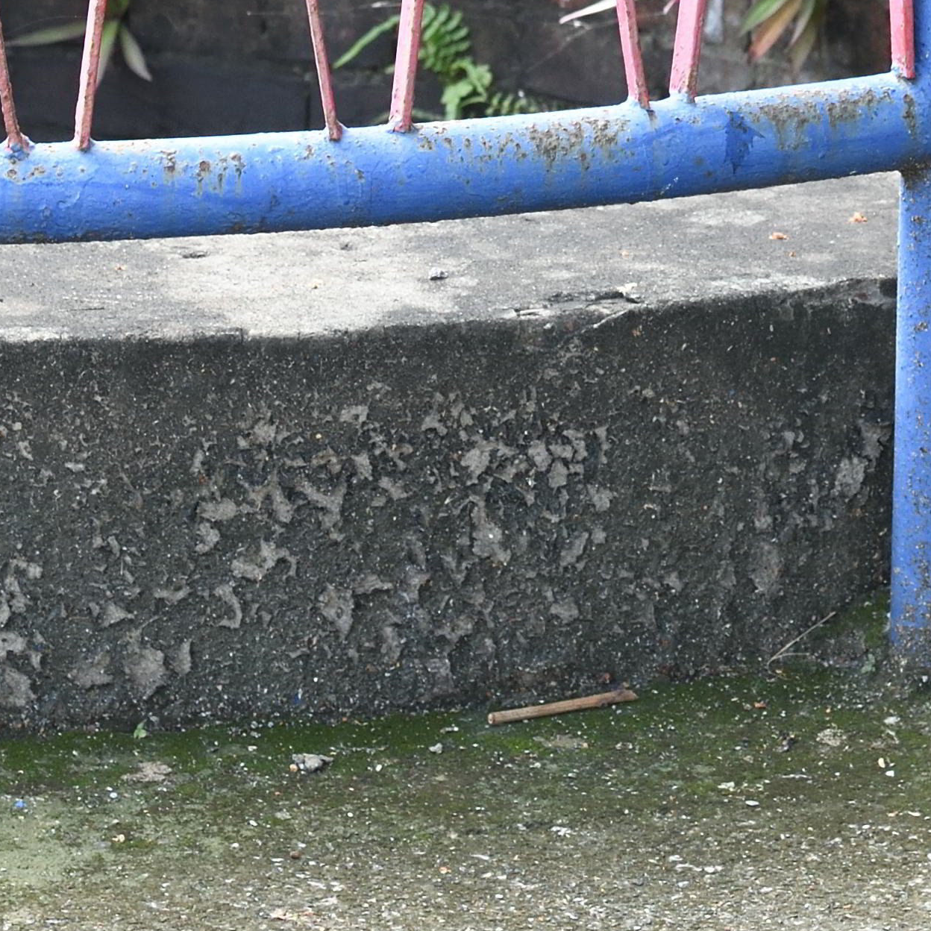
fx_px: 8550
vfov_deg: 6.0
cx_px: 605
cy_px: -1031
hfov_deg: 6.2
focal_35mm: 281
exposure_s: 1/160
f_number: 6.3
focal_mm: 50
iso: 400
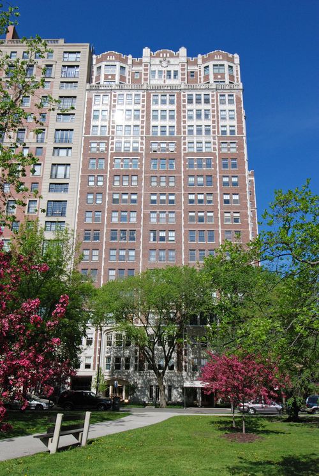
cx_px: 160
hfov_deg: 45.8
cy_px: 238
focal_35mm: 28
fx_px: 378
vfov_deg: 64.5
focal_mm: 19
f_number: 13
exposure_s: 1/640
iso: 400
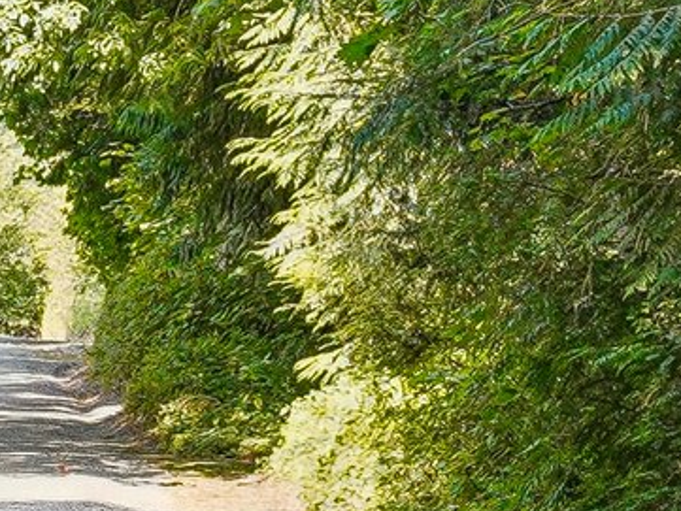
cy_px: 174
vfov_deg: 6.5
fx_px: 4507
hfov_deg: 8.6
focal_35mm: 229
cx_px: -98
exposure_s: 1/125
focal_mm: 28
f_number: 8
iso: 1000
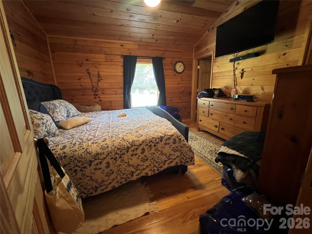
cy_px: 117
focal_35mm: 13
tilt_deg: -12.4
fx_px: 117
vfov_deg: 89.9
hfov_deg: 106.2
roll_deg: +1.7
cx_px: 156
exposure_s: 1/60
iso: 640
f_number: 1.8
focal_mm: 1.57
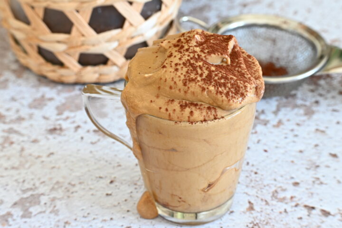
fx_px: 949
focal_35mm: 100
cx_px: 171
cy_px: 114
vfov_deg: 13.7
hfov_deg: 20.4
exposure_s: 1/6
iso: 200
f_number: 10
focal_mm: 67
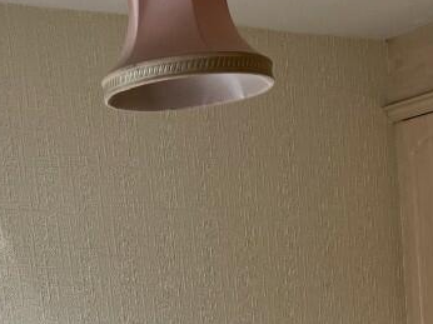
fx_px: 962
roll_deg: +4.5
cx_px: 308
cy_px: 427
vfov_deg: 17.8
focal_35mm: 77
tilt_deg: -9.0
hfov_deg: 25.1
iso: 40
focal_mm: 5.1
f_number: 1.6
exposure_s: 1/122
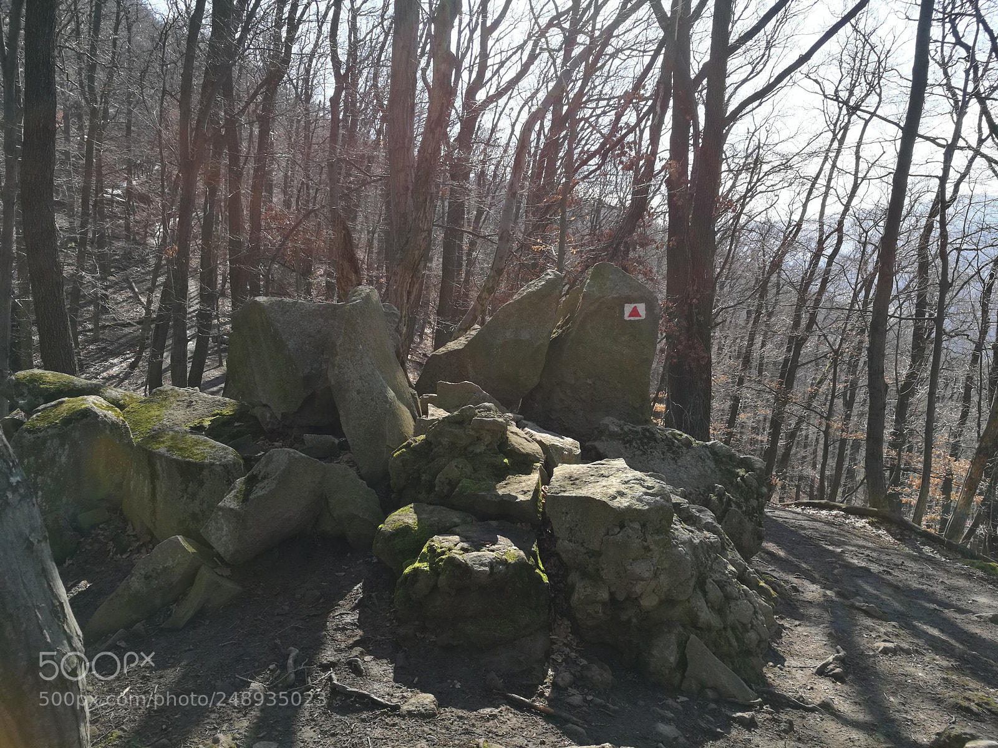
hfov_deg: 65.3
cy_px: 374
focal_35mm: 27
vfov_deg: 51.4
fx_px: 778
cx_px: 499
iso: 50
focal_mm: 4.5
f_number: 2.2
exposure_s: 1/327
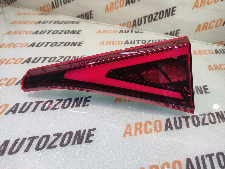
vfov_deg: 74.7
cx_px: 112
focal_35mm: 17
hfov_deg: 91.1
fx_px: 110
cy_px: 84
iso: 208
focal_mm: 4.74
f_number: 1.79
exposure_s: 1/33
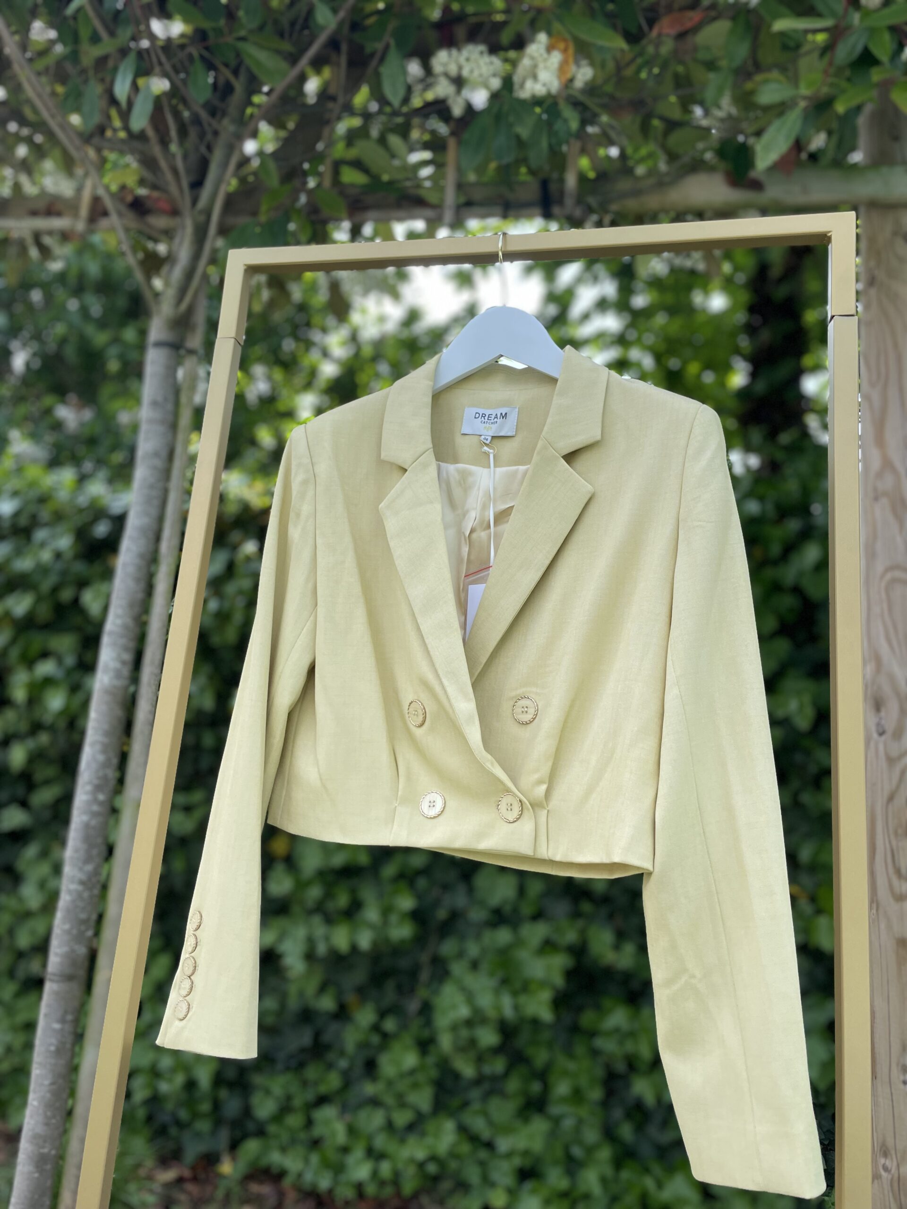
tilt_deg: +13.1
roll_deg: -5.1
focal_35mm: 26
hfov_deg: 53.1
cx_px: 454
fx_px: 908
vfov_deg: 67.3
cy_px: 604
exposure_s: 1/1261
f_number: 1.6
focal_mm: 4.2
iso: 50
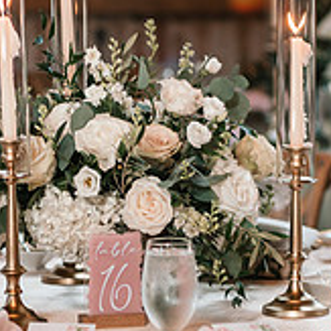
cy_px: 180
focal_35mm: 263
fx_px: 2845
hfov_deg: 6.7
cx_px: 148
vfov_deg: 6.7
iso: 500
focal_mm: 85
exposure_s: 1/320
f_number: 1.8
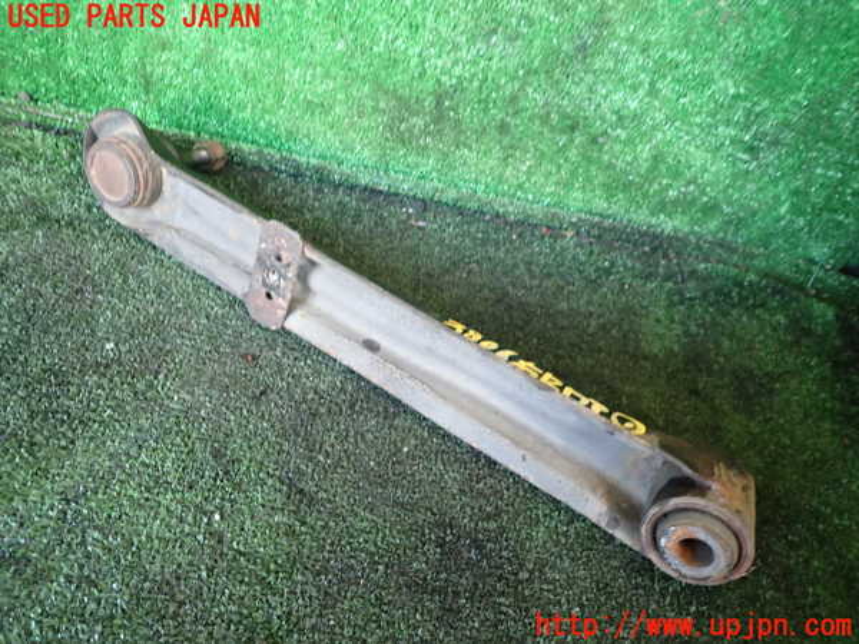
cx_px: 430
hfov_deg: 69.4
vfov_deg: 54.9
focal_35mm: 25
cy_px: 322
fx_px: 620
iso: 400
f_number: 2
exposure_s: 1/30
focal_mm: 4.5
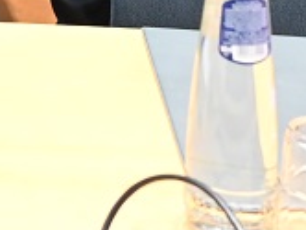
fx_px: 1881
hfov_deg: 8.7
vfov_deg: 6.3
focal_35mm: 212
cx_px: -337
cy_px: -499
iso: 3200
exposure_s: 1/125
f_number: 4
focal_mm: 30.5
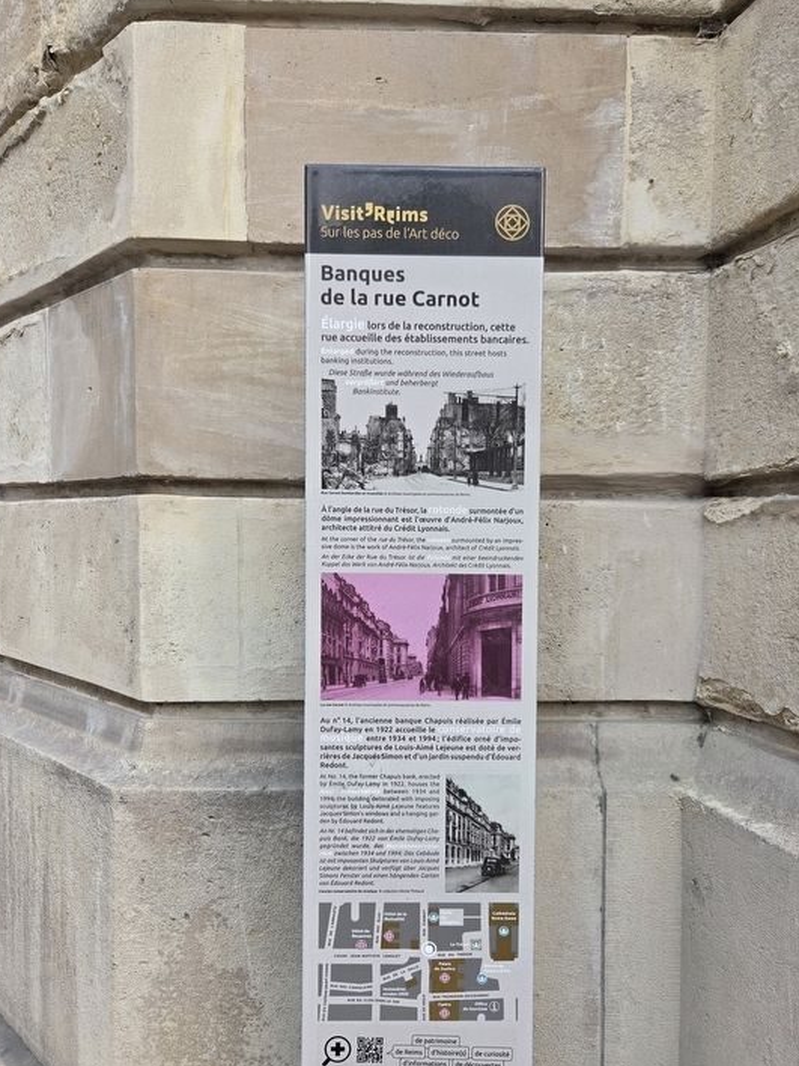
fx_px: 800
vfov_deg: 67.2
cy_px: 568
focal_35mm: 26
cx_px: 433
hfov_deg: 53.0
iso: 80
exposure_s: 1/1058
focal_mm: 5.4
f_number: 1.8
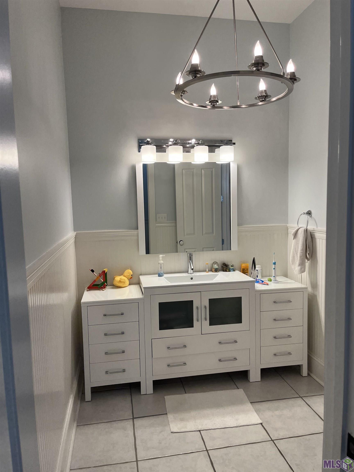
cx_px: 177
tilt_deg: -3.5
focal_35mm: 26
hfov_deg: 53.1
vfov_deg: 67.3
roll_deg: +0.0
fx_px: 355
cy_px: 236
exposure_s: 1/145
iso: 64
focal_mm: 5.1
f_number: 1.6
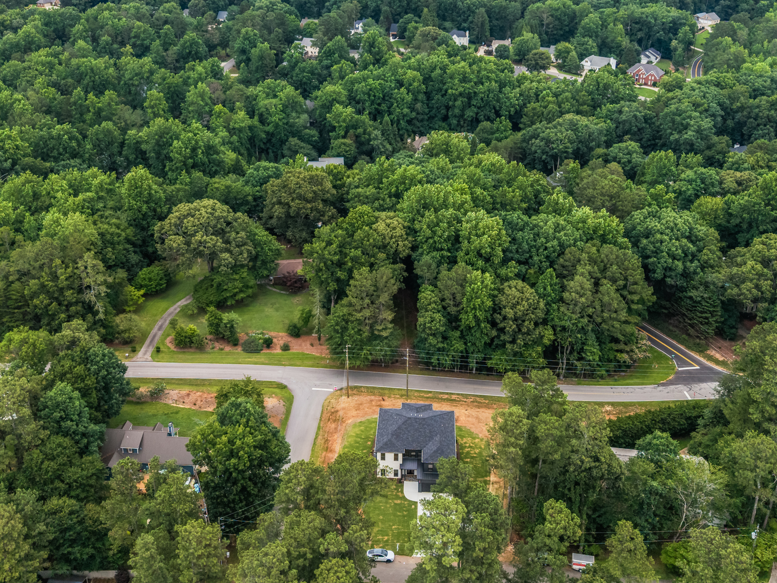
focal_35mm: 40
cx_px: 385
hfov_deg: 46.8
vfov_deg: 35.7
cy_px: 208
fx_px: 898
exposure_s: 1/730
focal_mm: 8.67
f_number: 1.8
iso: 360
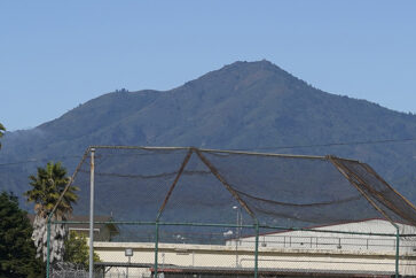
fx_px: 1976
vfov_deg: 8.0
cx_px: 325
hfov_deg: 12.0
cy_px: 270
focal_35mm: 171
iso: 400
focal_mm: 77
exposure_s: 1/8000
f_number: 4
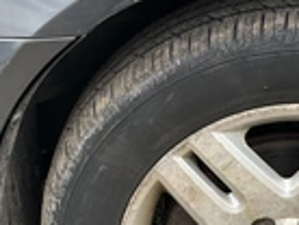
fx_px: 727
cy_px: 210
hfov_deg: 23.0
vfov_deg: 17.3
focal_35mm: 84
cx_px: 234
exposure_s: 1/280
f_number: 1.8
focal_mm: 3
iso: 25
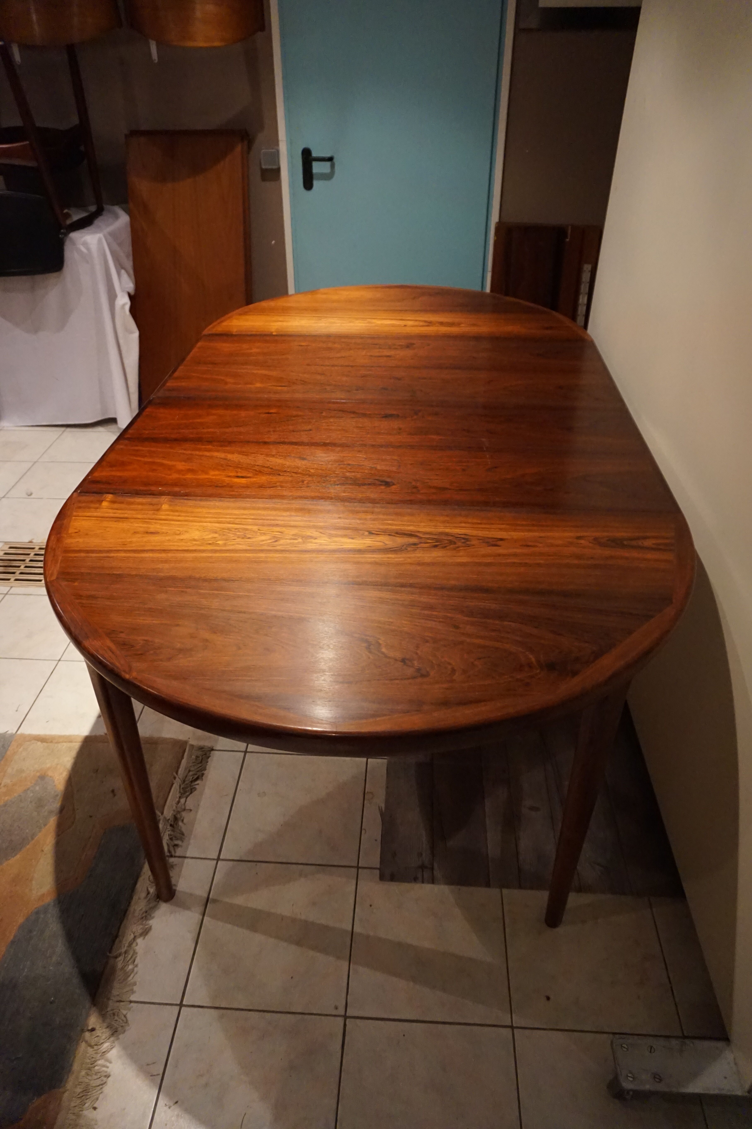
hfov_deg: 53.1
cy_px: 564
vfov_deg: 73.8
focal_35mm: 24
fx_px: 753
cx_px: 376
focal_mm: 16
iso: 3200
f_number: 3.5
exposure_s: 1/60
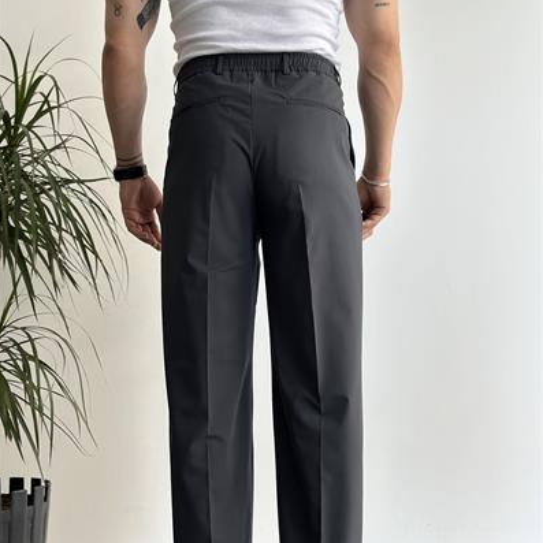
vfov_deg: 29.9
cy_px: 352
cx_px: 271
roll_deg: +0.5
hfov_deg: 30.0
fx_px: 1012
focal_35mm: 57
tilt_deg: +0.3
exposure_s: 1/227
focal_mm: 6.86
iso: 80
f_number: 1.78
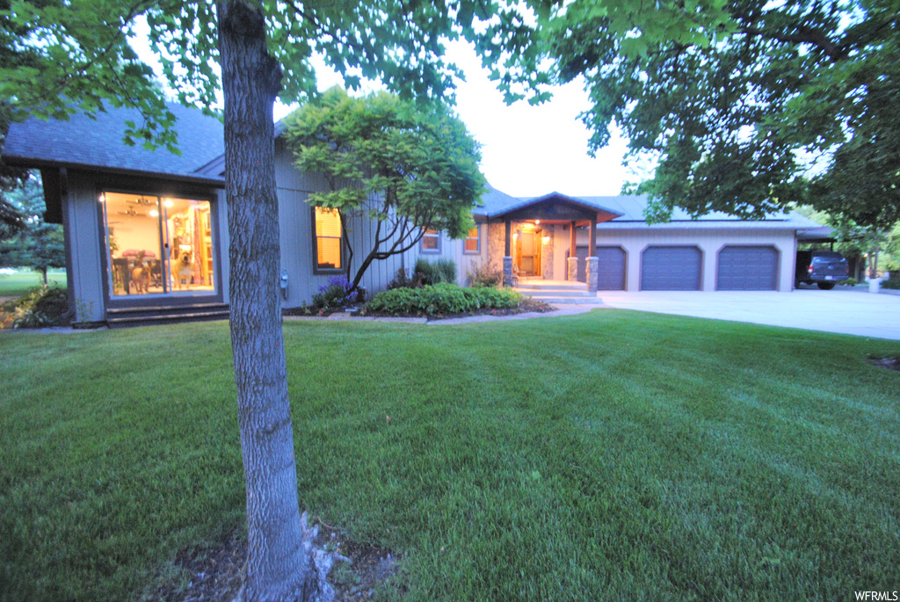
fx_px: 375
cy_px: 301
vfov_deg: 77.5
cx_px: 450
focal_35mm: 15
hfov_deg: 100.3
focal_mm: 10
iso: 800
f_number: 3.5
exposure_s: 1/3
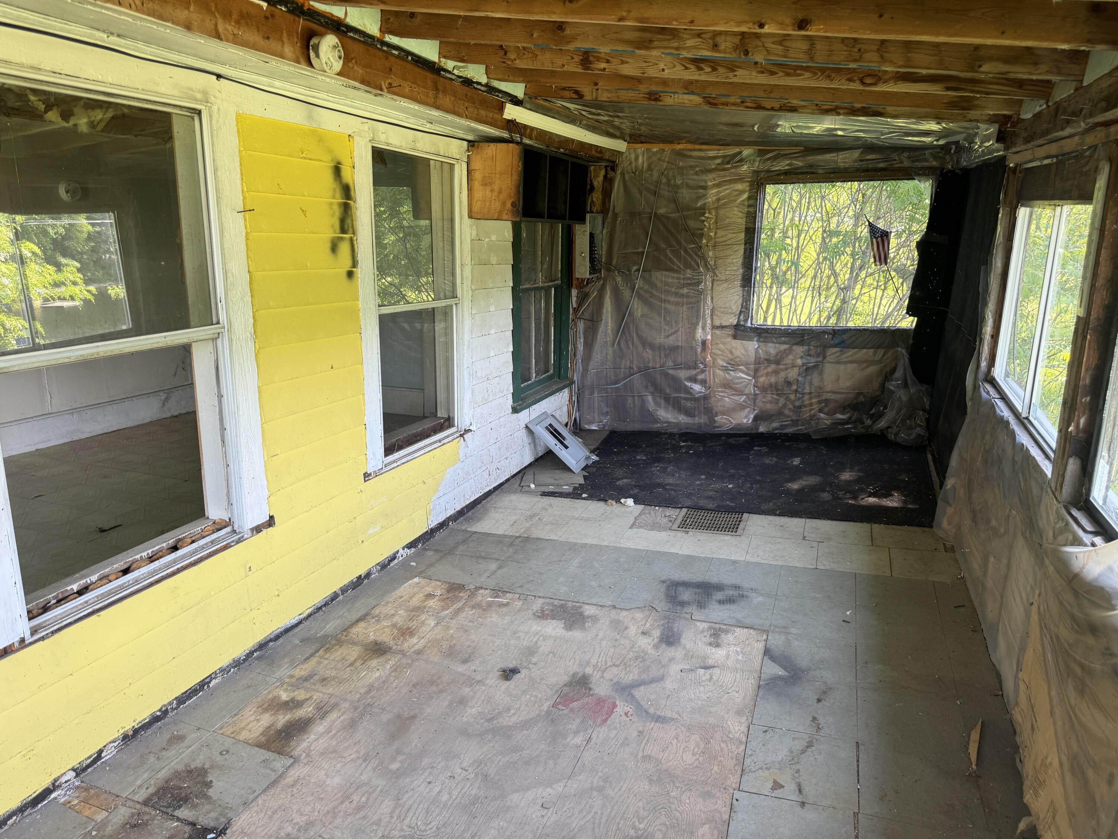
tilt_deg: -12.8
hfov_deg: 71.6
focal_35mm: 24
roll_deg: +1.2
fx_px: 775
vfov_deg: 56.8
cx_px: 559
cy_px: 420
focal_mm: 6.76
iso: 100
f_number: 1.78
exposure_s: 1/121
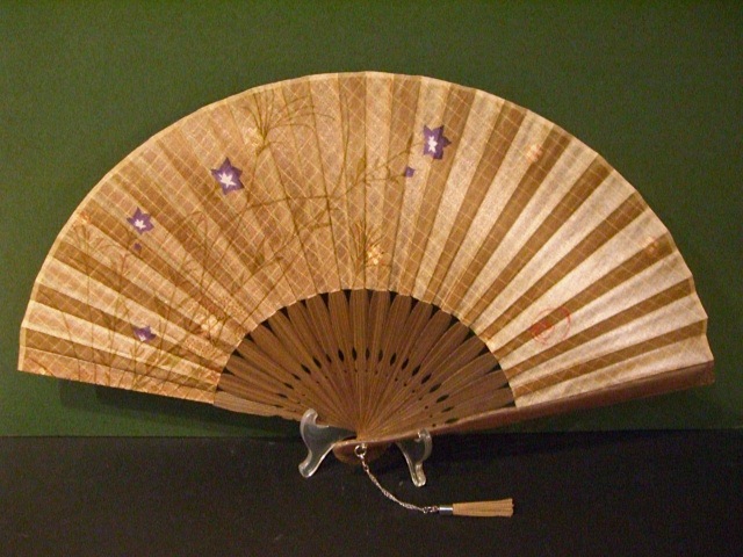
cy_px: 278
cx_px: 372
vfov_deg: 37.7
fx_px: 816
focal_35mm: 38
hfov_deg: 49.0
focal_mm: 6.2
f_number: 2.7
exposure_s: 1/25
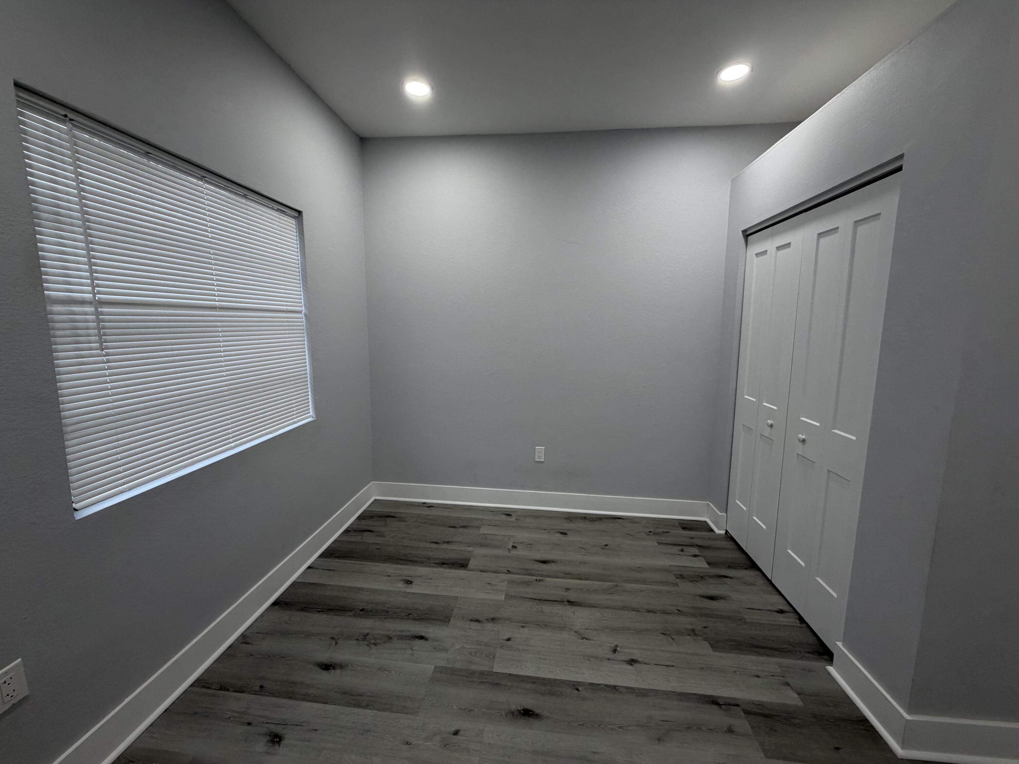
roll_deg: +0.7
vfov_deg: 85.7
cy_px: 382
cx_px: 510
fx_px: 412
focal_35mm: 14
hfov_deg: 102.1
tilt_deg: -7.7
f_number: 2.2
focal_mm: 2.22
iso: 160
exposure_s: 1/120
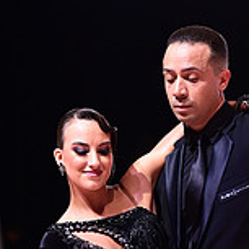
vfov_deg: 7.7
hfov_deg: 7.7
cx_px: 120
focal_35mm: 226
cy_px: 316
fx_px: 1839
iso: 1600
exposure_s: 1/400
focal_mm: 70
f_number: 2.8
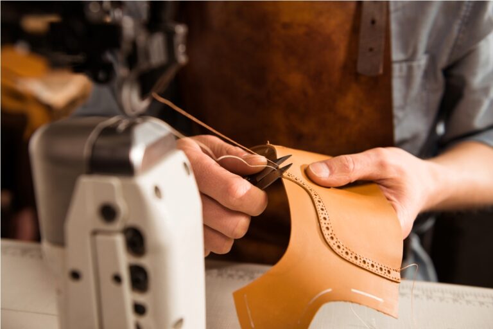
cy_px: 164
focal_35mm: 38
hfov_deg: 50.7
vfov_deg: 35.1
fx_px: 520
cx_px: 246
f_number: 3.5
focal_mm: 38
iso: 320
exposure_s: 1/100
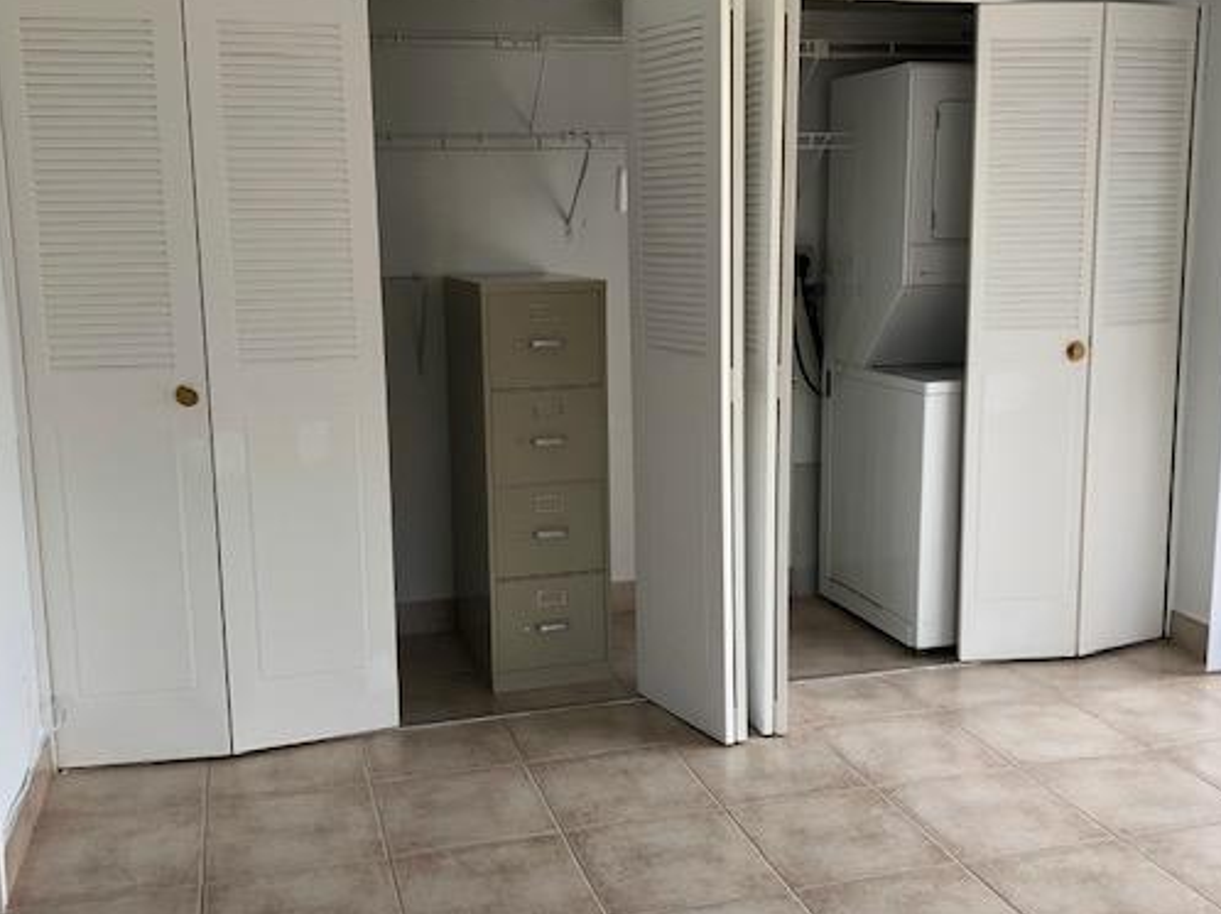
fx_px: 1269
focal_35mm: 36
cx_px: 608
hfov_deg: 51.4
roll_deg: +0.2
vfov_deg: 39.6
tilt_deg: -11.1
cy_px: 453
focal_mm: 3.99
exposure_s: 1/120
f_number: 1.8
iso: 25
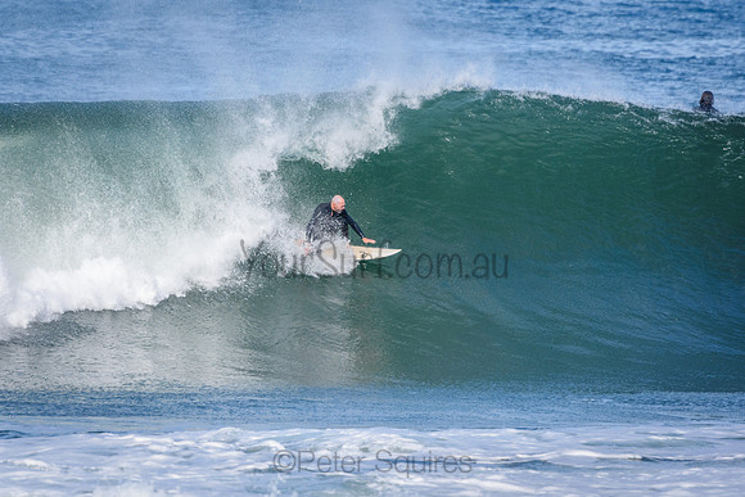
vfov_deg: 2.4
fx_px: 11798
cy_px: 248
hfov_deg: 3.6
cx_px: 372
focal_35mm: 570
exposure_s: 1/2000
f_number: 5.6
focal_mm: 380
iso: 500
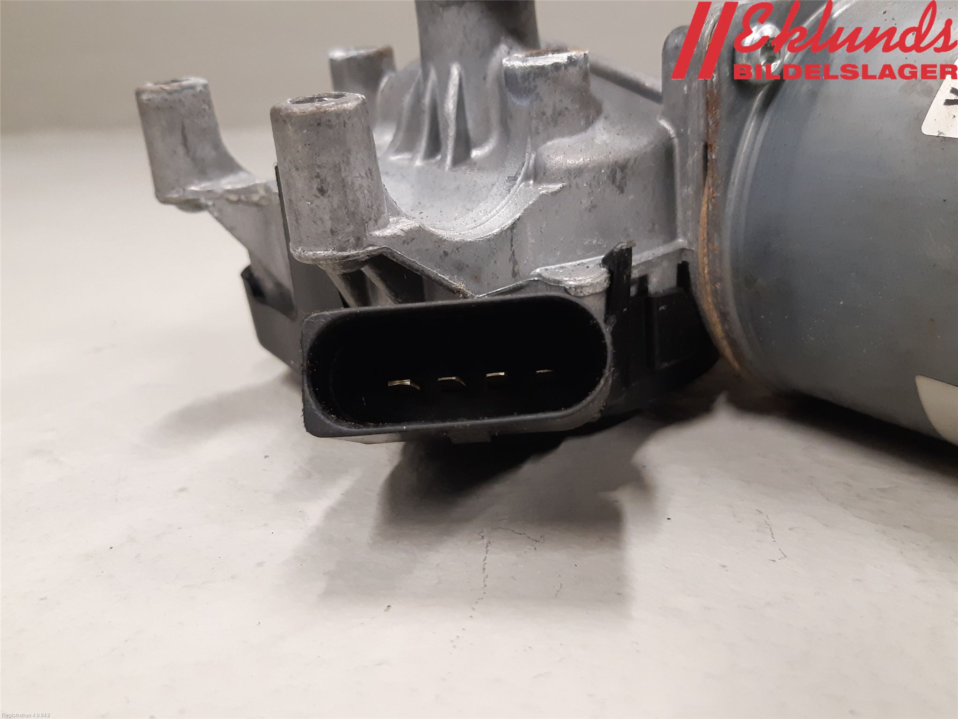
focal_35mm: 26
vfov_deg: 53.1
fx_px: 720
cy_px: 360
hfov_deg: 67.3
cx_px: 479
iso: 200
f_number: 1.7
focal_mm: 3.93
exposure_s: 1/50
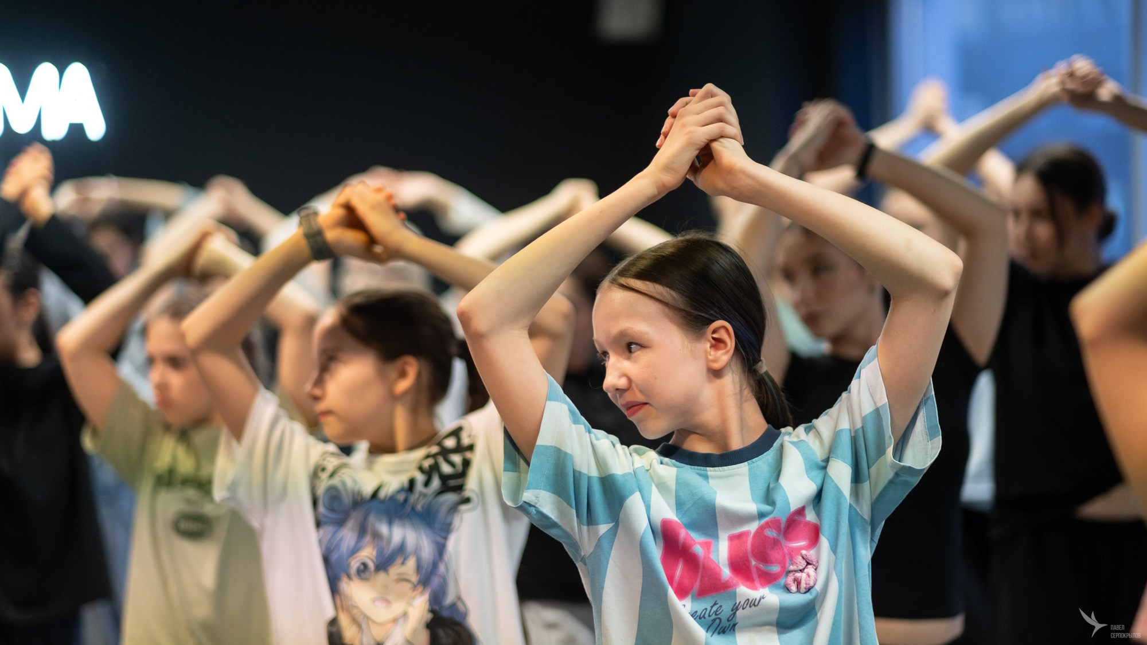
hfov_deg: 23.1
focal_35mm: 92
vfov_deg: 13.1
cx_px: 583
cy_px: 364
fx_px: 2801
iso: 1600
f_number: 1.2
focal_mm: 56
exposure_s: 1/400
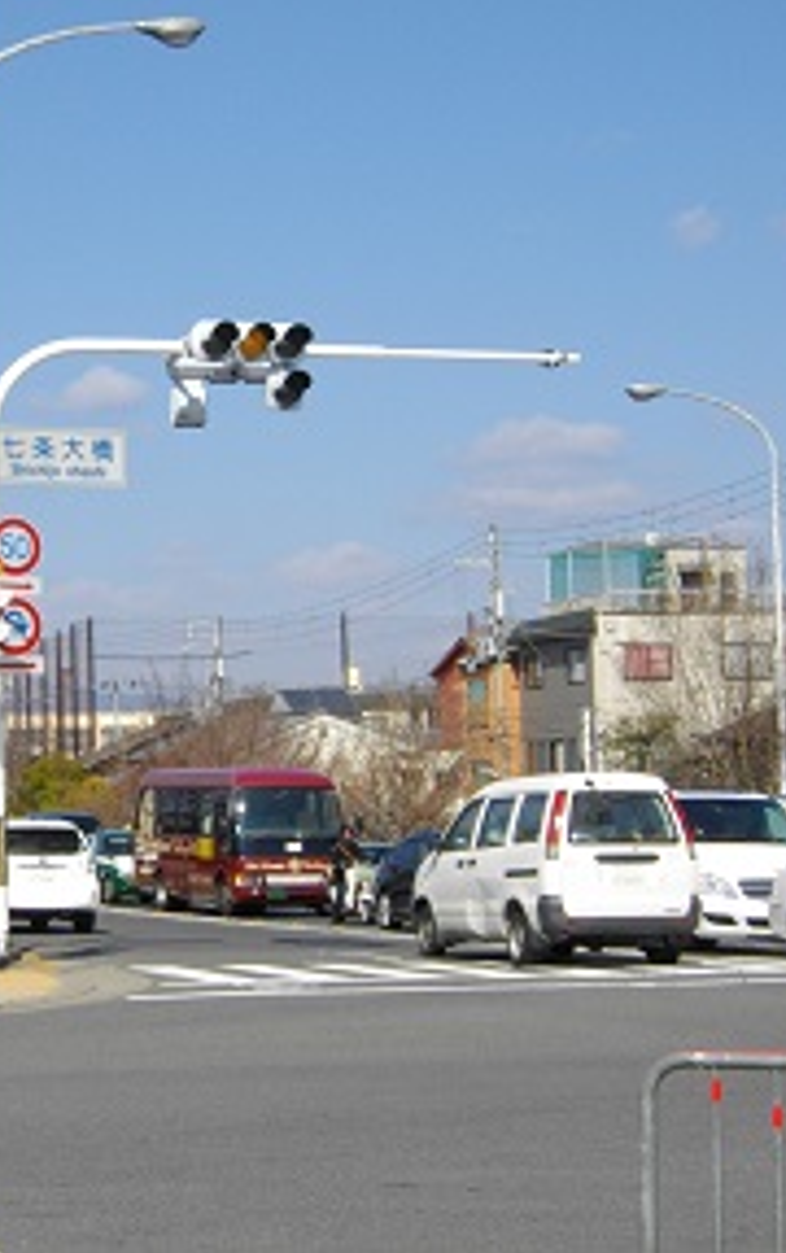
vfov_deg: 23.3
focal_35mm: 89
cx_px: 164
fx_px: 3043
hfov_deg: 14.6
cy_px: 620
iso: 100
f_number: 7.9
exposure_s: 1/250
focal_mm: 11
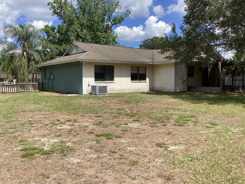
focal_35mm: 33
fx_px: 234
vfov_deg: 42.9
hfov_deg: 55.4
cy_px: 91
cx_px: 120
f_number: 2.4
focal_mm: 3.3
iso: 25
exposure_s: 1/1253
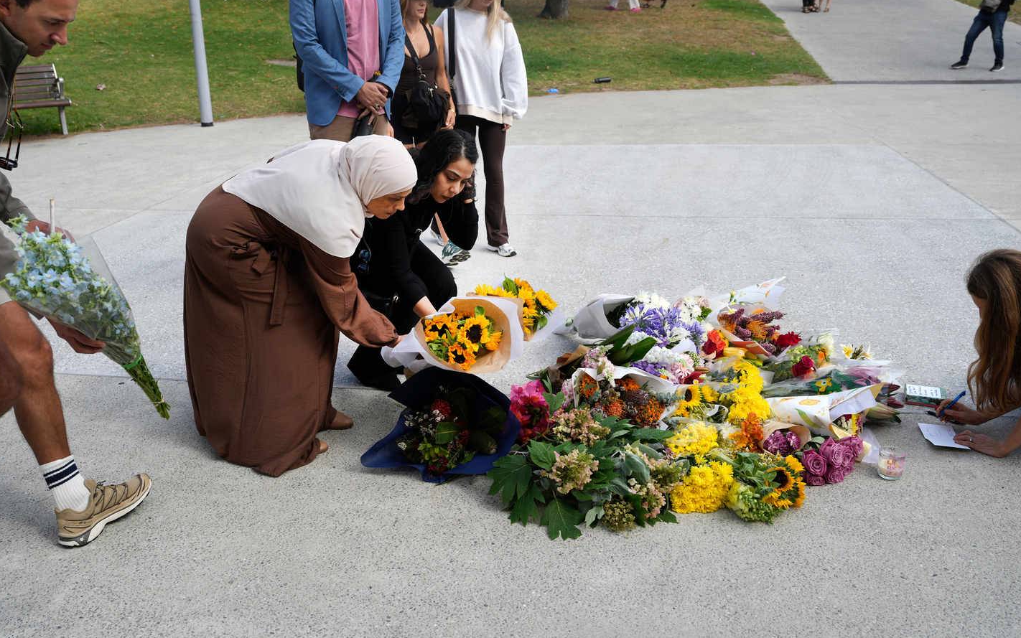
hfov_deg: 59.6
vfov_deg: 39.4
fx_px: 890
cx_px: 510
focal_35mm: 32
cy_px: 319
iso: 160
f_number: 4.5
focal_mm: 31
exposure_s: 1/1000
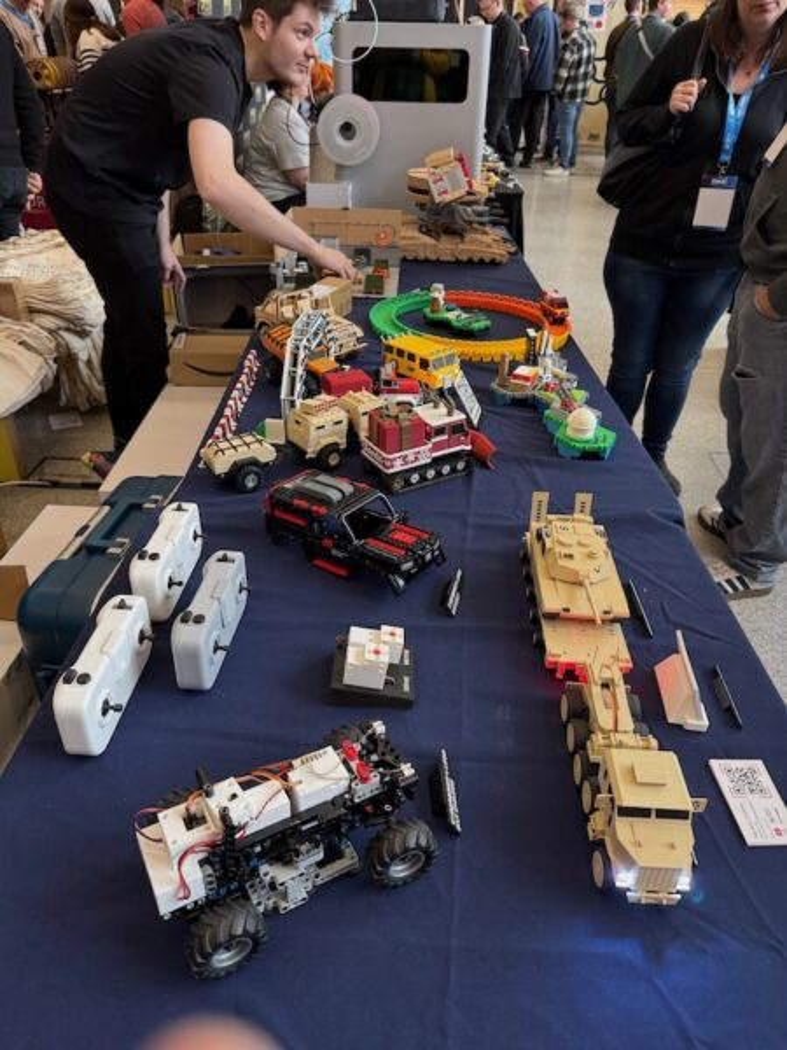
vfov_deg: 71.6
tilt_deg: -31.7
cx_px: 394
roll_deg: -2.2
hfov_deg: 56.8
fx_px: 728
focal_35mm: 24
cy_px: 525
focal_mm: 6.76
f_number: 1.78
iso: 200
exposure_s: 1/100
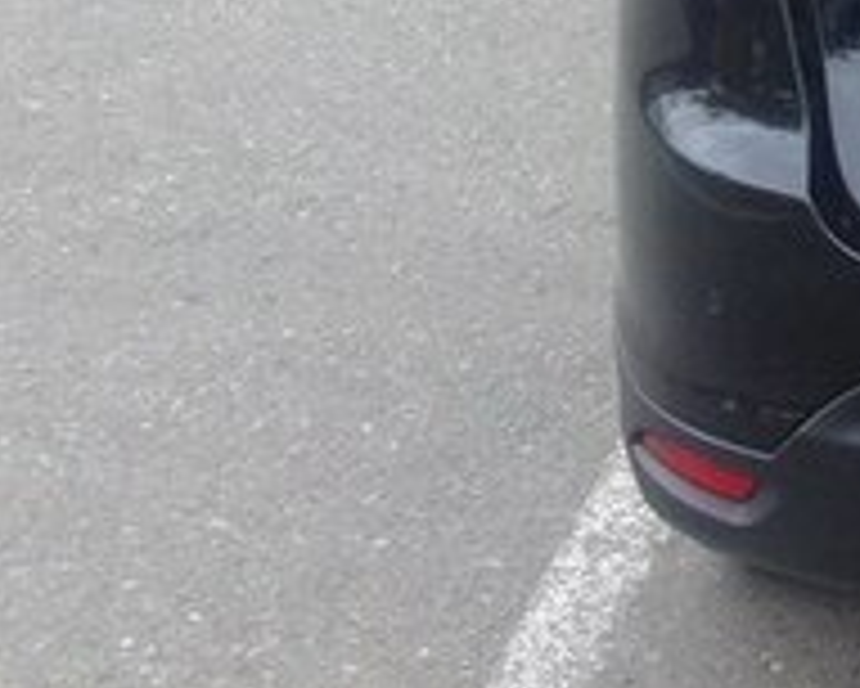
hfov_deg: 14.8
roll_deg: +0.7
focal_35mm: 118
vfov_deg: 12.3
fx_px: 3005
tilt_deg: -11.1
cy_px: -407
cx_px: 1409
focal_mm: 4.28
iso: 80
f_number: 2.4
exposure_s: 1/120
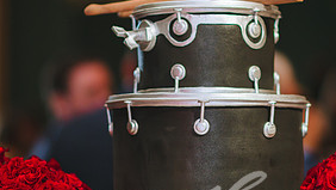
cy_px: 104
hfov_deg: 11.5
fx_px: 1667
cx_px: 198
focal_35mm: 187
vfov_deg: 6.5
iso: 1250
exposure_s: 1/320
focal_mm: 85
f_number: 1.8
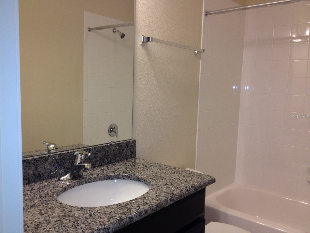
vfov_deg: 40.7
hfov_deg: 52.6
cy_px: 116
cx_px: 155
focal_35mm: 35
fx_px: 313
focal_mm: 4.28
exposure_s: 1/26
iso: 50
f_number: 2.4
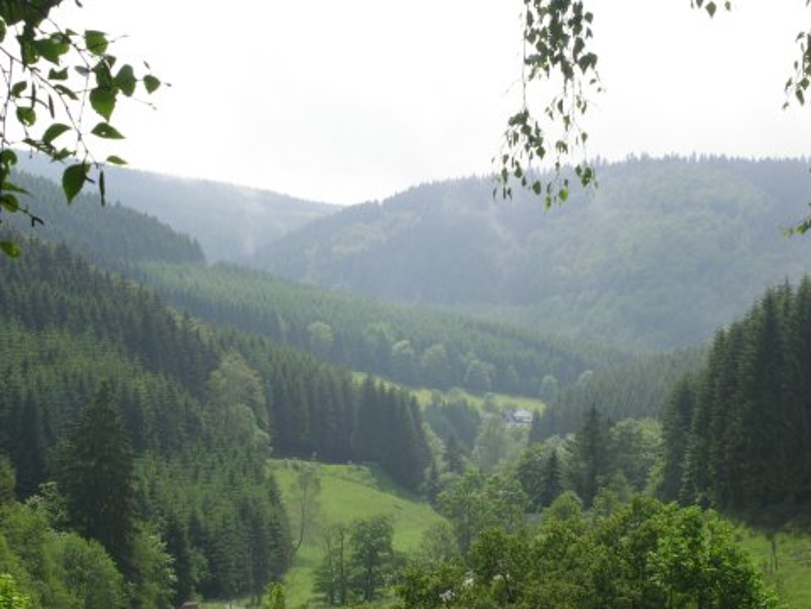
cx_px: 406
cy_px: 304
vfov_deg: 13.0
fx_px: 2671
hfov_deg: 17.3
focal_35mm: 114
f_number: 8
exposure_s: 1/180
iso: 100
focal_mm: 23.4
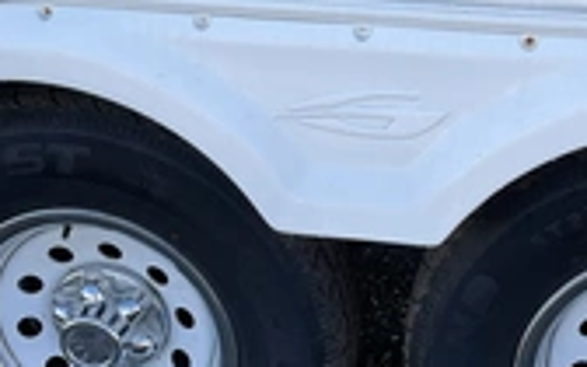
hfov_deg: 28.1
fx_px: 1168
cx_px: 377
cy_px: 266
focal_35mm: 73
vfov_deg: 17.8
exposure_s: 1/383
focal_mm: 3
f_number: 1.8
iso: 25
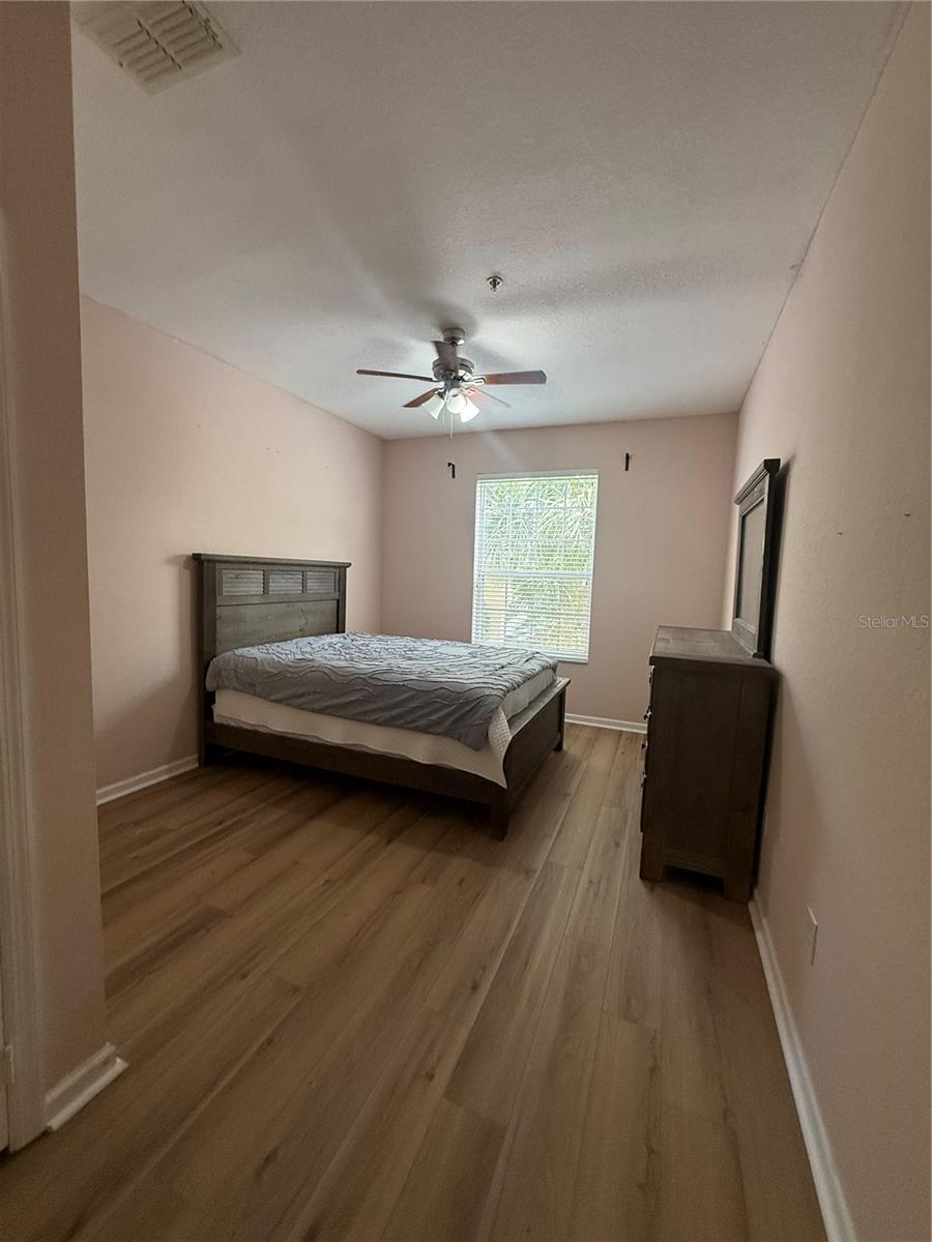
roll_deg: -2.1
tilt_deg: -5.1
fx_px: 503
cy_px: 621
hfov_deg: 85.7
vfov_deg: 102.1
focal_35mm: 14
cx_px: 466
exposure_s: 1/120
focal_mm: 2.22
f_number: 2.2
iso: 320
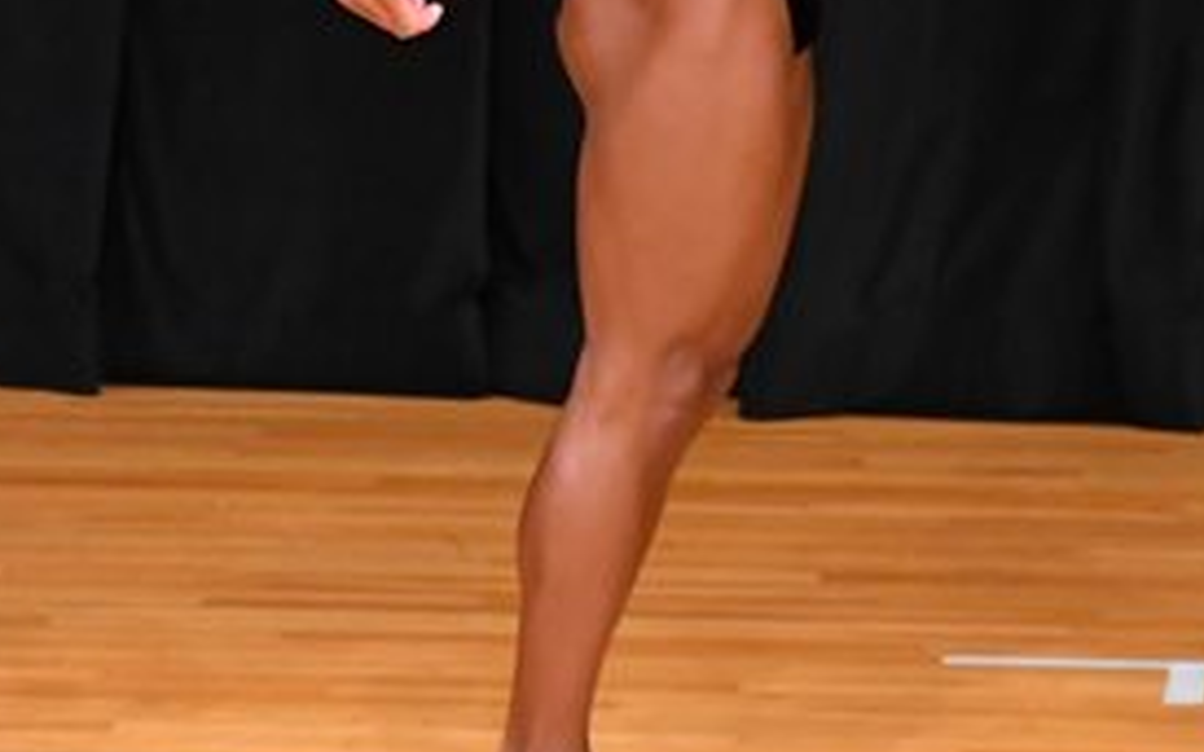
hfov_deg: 2.7
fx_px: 25518
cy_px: -167
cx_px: -301
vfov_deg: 1.7
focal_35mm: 778
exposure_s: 1/400
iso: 4000
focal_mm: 180
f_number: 5.6
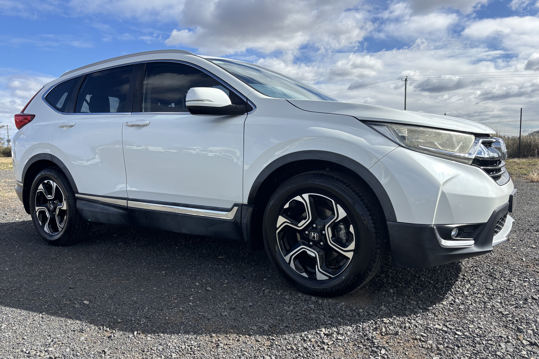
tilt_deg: -6.2
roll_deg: +1.3
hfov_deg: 65.5
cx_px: 265
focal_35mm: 28
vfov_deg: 46.3
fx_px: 419
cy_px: 197
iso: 50
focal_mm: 5.96
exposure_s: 1/3021
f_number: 1.6
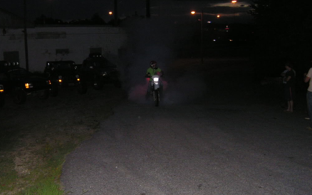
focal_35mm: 41
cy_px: 88
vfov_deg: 31.2
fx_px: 349
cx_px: 155
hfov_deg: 48.2
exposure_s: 1/40
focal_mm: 6.3
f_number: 2.8
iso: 200
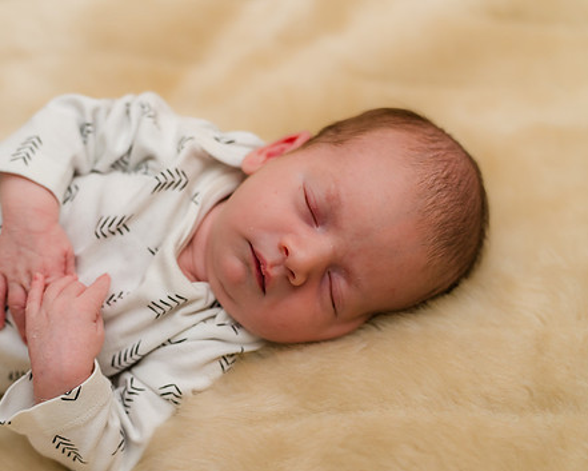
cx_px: 216
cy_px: 248
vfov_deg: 19.4
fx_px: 1375
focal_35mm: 79
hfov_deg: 24.1
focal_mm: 64
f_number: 2.8
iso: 800
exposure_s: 1/500
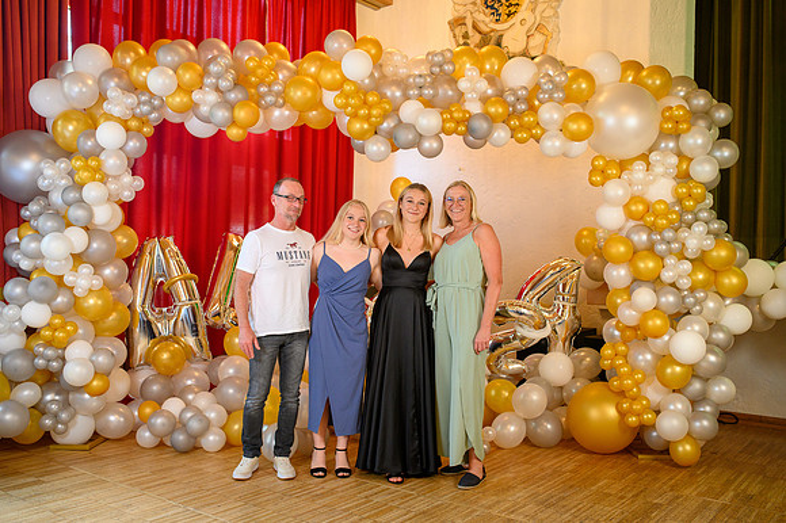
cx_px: 393
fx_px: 764
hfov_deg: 54.5
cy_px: 262
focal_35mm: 35
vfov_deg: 37.8
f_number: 3.5
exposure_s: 1/100
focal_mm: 35
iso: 1250
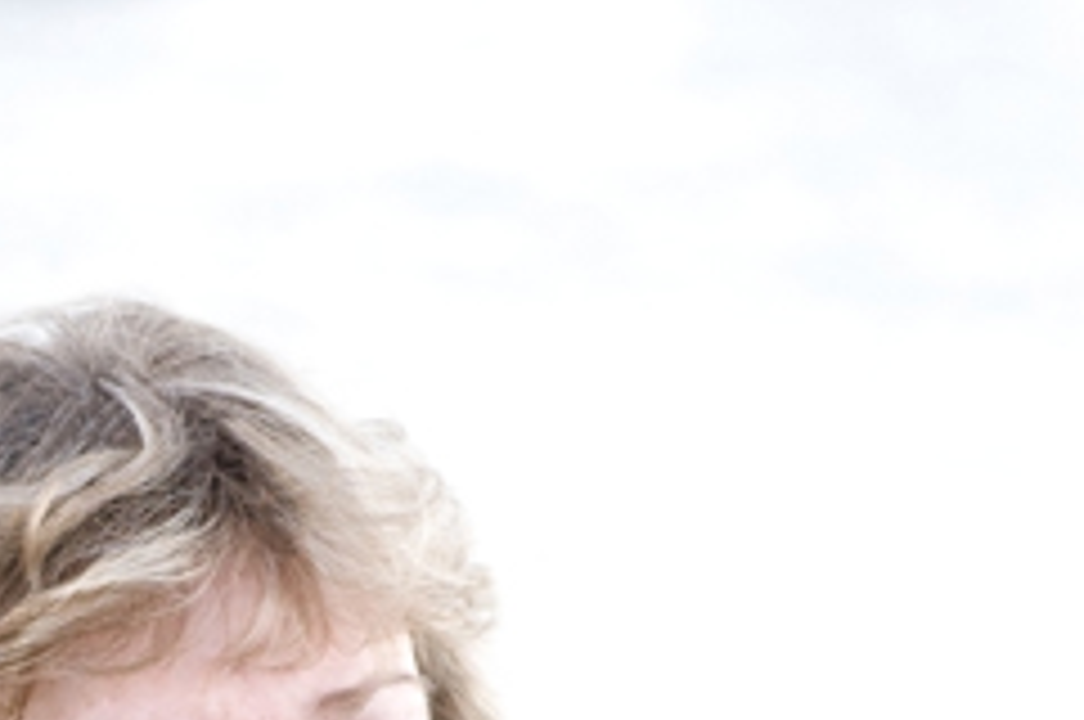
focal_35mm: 524
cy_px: 1145
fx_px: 15747
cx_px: -598
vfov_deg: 2.6
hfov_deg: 3.9
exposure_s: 1/200
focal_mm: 105
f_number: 5.6
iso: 800
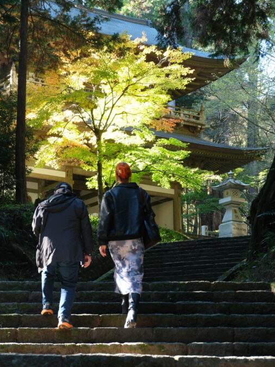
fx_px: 943
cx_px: 74
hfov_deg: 16.5
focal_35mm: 89
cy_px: 184
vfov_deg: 22.0
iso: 640
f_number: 4.3
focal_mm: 40.8
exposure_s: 1/52
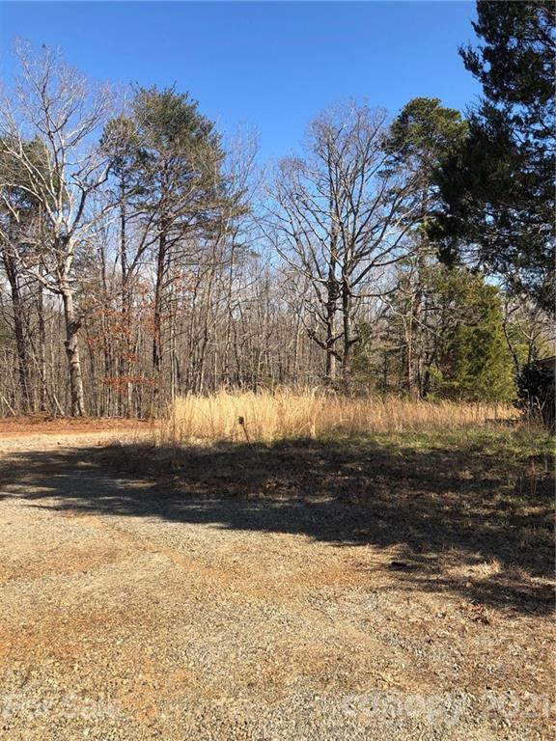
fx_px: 600
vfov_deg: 63.4
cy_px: 370
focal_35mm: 28
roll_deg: -1.0
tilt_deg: -0.8
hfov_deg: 49.7
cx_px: 278
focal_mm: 3.99
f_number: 1.8
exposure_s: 1/1130
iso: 20
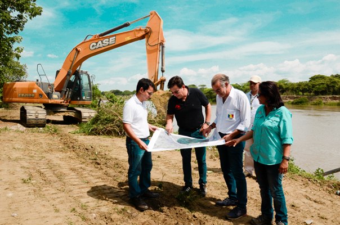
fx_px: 254
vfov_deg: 47.7
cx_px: 170
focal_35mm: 27
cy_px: 112
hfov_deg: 67.5
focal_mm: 18
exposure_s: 1/250
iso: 100
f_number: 11
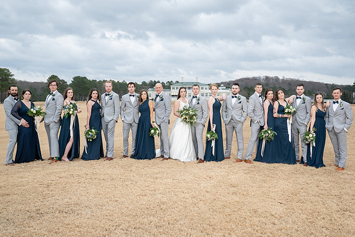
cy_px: 115
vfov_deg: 39.3
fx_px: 332
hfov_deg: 56.3
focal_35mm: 34
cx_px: 178
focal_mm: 32
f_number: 5.6
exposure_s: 1/250
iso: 320
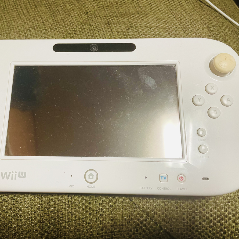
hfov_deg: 52.1
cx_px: 93
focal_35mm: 31
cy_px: 121
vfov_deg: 52.5
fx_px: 242
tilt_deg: -55.8
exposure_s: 1/60
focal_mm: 4.2
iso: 200
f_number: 1.6
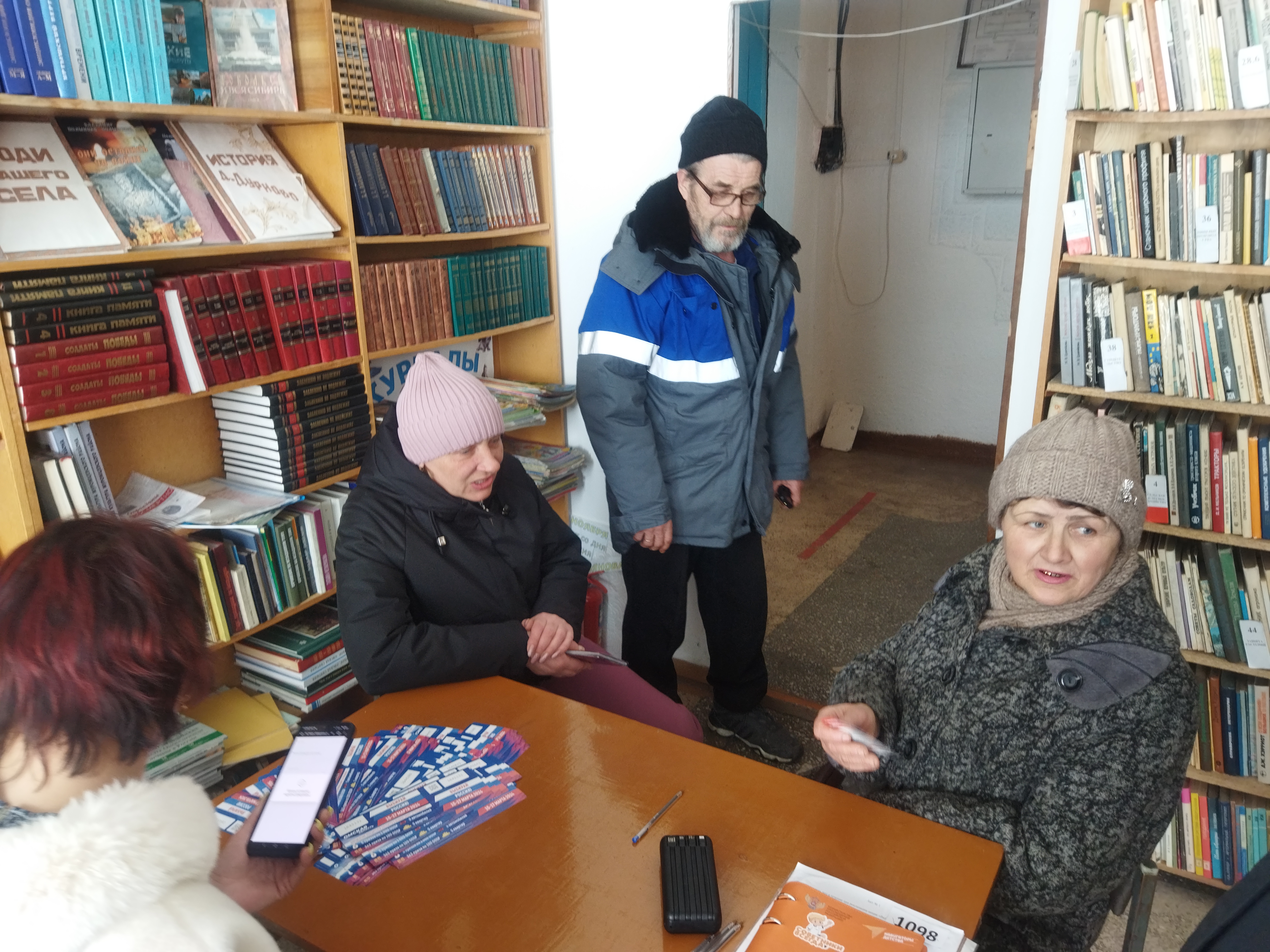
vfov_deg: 51.4
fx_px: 991
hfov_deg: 65.3
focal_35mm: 27
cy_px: 476
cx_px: 635
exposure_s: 1/50
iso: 113
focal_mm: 4.71
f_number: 1.79
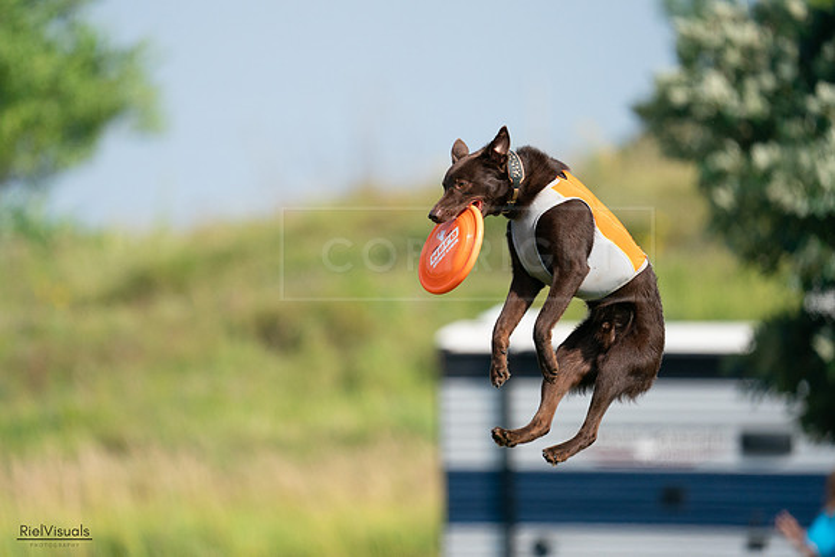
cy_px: 278
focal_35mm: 600
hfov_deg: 3.4
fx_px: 13919
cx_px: 418
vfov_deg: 2.3
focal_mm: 600
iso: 1600
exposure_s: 1/4000
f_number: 6.3
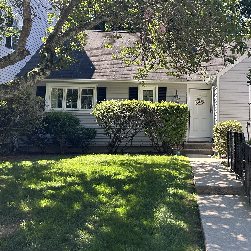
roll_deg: -0.1
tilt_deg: +6.0
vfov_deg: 38.0
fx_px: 361
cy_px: 88
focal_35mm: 44
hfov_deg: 37.2
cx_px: 193
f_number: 1.5
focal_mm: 5.7
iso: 50
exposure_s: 1/658
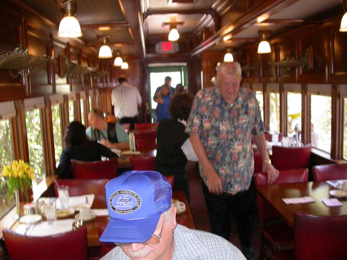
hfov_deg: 49.0
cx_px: 174
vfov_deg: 37.7
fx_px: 381
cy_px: 130
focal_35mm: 38
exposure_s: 1/30
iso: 100
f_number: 2.6
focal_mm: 7.85
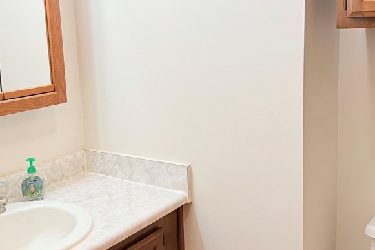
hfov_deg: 44.4
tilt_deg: -8.5
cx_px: 165
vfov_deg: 30.4
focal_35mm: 44
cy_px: 102
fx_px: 458
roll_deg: +2.6
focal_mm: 6.76
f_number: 1.78
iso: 100
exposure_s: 1/120
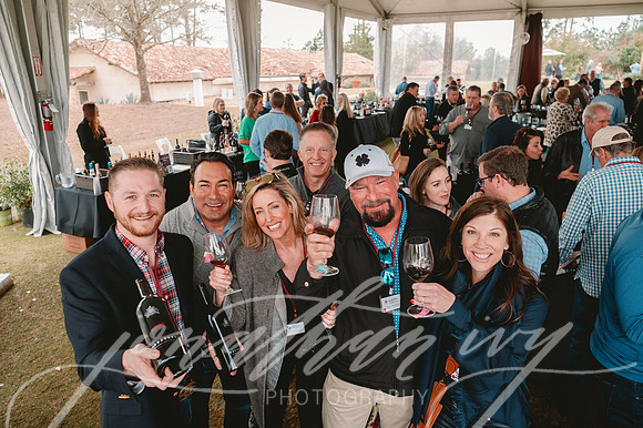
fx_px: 472
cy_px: 215
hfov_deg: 68.5
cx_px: 312
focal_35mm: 26
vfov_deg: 48.8
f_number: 3.5
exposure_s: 1/200
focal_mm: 24
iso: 250
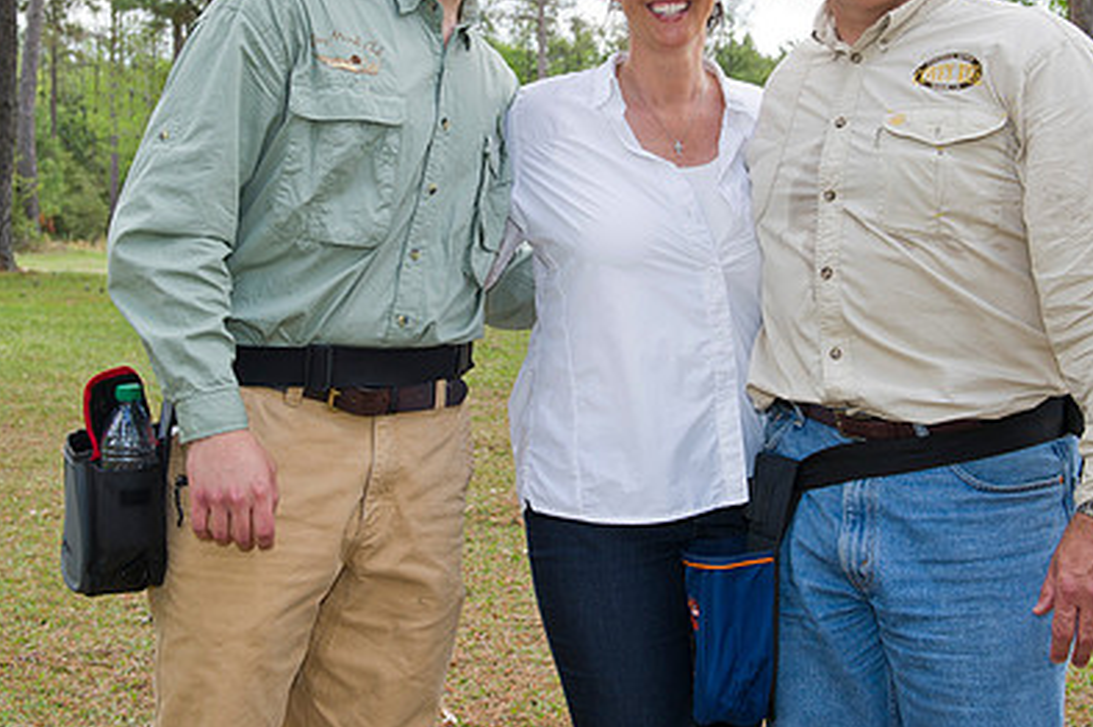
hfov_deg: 35.6
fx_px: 1699
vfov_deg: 24.0
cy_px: 230
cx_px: 605
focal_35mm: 56
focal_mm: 38
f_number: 7.1
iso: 400
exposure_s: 1/250
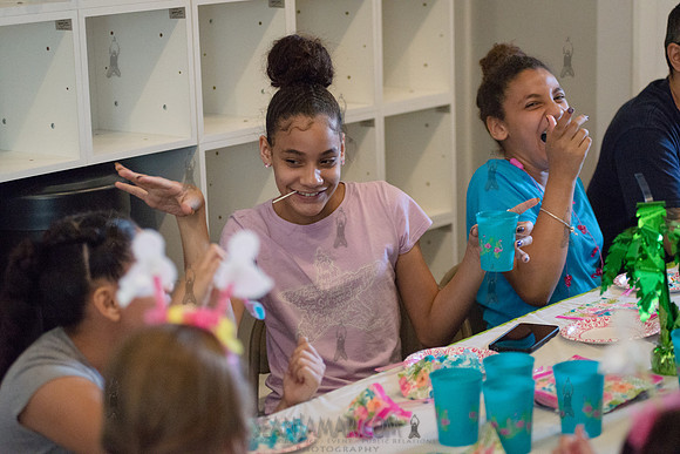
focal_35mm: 80
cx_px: 340
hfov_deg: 25.4
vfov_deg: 17.1
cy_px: 227
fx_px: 1511
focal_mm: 80
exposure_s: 1/250
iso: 4000
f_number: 2.8
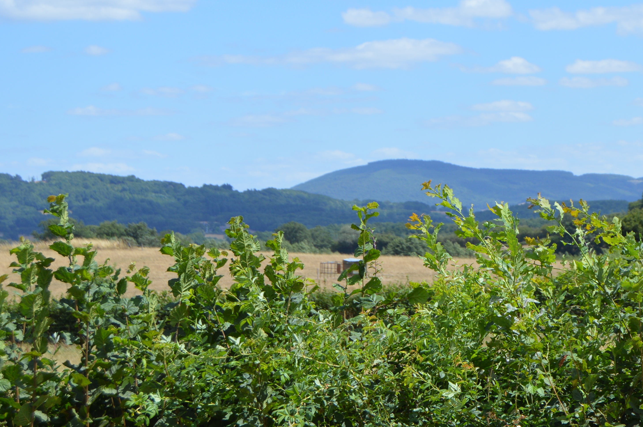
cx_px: 658
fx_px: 2106
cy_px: 156
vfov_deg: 11.6
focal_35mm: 118
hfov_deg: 16.9
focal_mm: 38
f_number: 8
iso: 100
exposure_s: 1/250
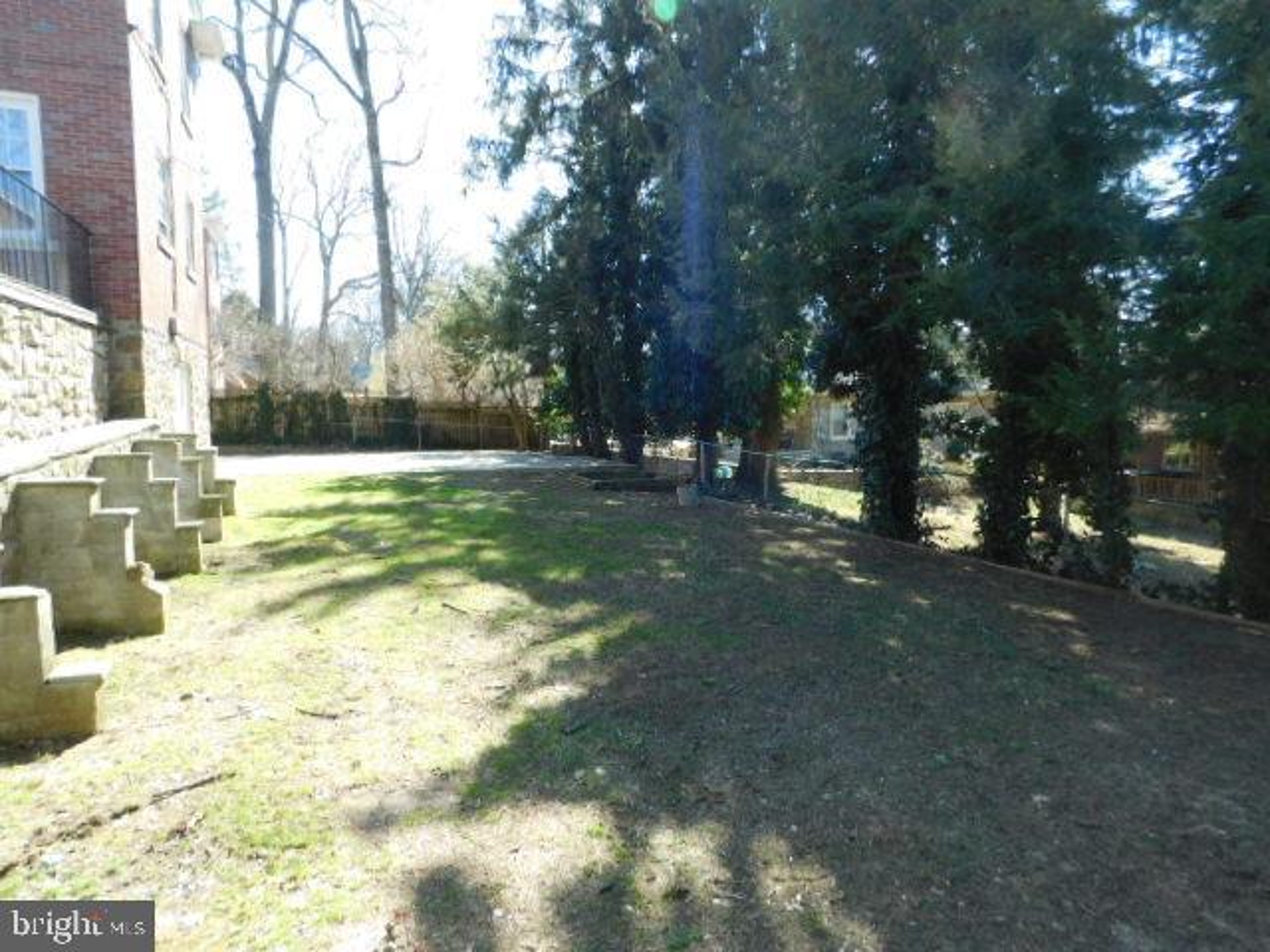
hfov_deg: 73.9
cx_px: 635
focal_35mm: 23
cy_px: 476
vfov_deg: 58.9
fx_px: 844
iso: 125
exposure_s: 1/250
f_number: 3
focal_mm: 4
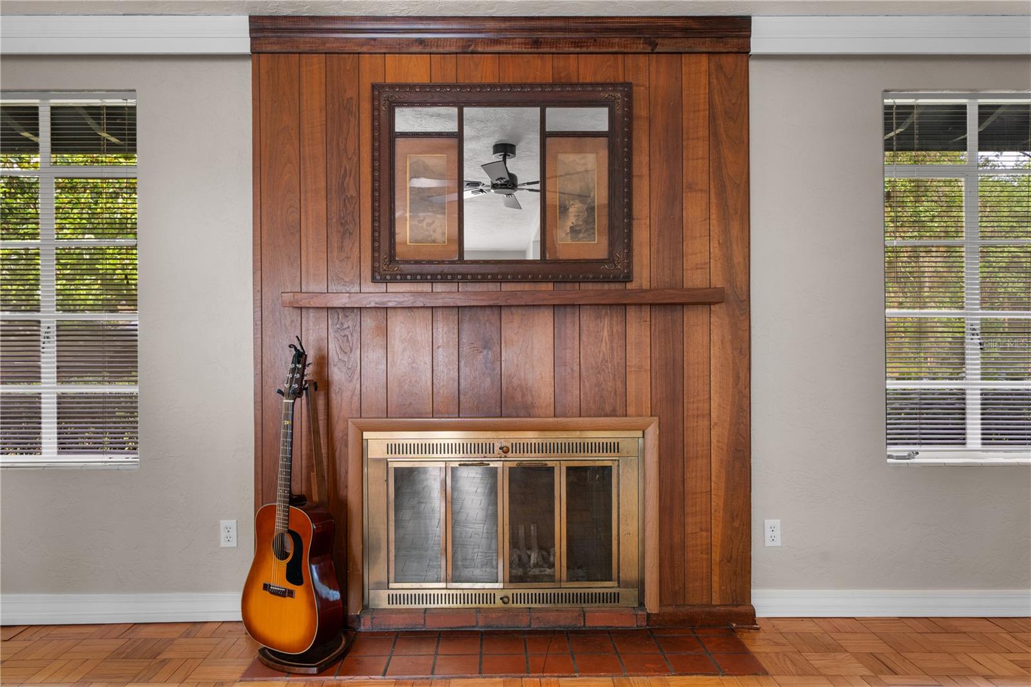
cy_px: 344
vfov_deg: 53.1
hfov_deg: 73.8
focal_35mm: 24
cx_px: 516
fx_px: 687
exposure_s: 1/2
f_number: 8
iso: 200
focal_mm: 24
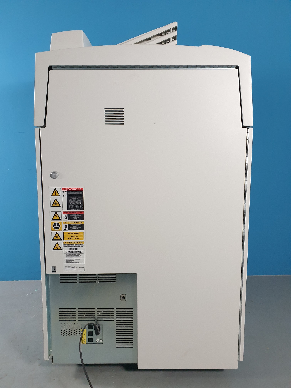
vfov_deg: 67.3
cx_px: 146
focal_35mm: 26
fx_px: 291
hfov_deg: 53.1
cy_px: 194
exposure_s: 1/33
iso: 250
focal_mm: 4.3
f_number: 2.4
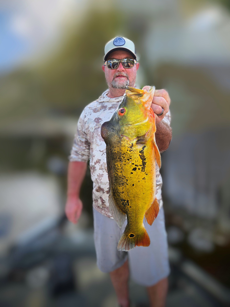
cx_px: 115
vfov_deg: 73.9
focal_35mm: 23
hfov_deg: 58.9
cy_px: 154
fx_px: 204
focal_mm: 5.4
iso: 20
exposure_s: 1/582
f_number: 1.8
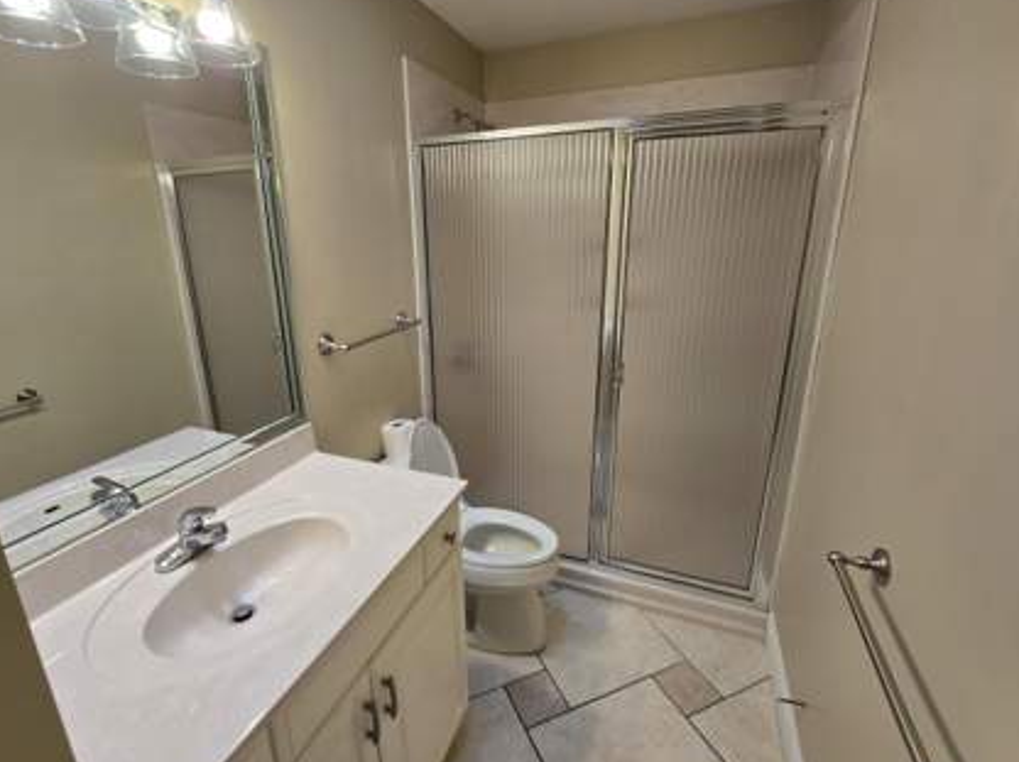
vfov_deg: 81.6
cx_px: 487
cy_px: 364
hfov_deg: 98.2
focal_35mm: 15
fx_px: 441
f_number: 2.2
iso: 100
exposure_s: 1/60
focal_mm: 2.2
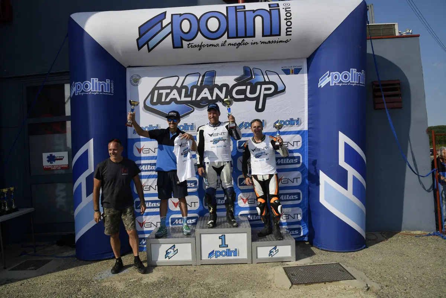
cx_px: 223
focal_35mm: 24
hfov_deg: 73.7
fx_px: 297
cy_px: 149
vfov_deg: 53.1
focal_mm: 24
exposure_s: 1/500
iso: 125
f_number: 11
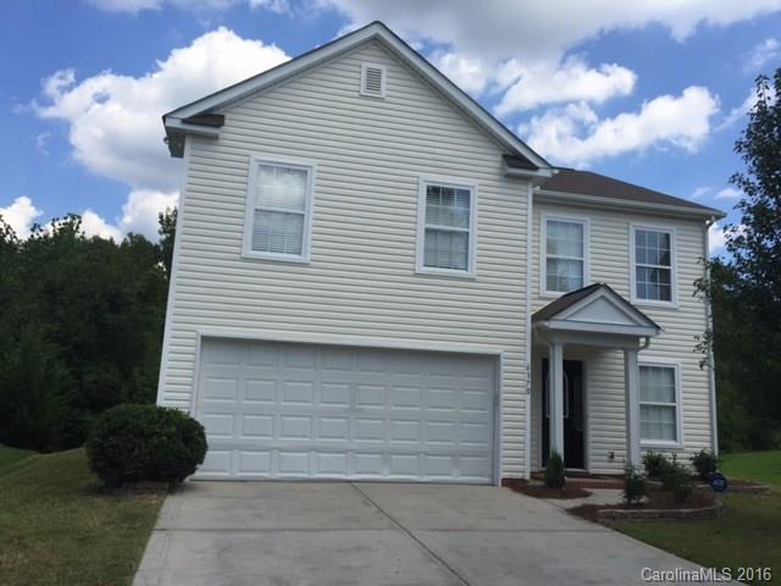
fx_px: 654
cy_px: 293
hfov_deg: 61.7
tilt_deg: +10.8
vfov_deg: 48.2
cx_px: 390
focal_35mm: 29
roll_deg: -3.1
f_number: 2.2
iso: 32
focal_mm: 4.15
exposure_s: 1/2198
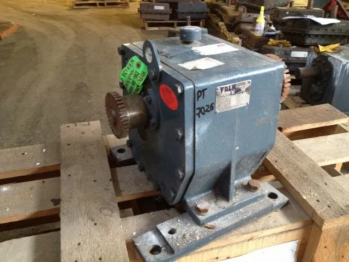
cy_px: 131
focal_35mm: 35
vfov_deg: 40.7
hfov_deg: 52.6
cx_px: 174
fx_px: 353
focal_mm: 4.28
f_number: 2.4
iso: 400
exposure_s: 1/17
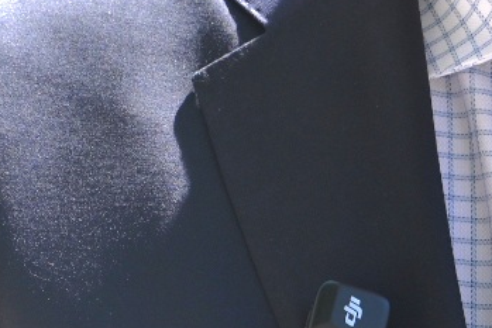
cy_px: -362
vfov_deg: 1.6
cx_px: 594
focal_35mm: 835
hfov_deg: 2.5
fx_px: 11416
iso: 100
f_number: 6.3
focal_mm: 180
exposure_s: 1/250
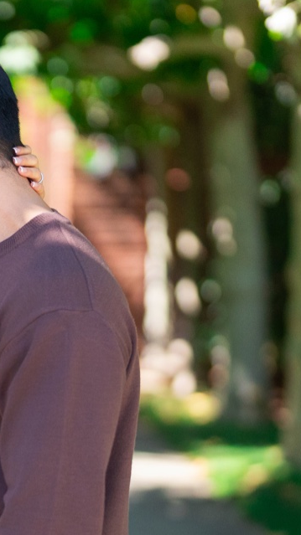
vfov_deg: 13.0
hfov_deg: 7.3
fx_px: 2329
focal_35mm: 164
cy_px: 457
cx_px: -112
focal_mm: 50
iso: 1250
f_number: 1.2
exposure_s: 1/1250
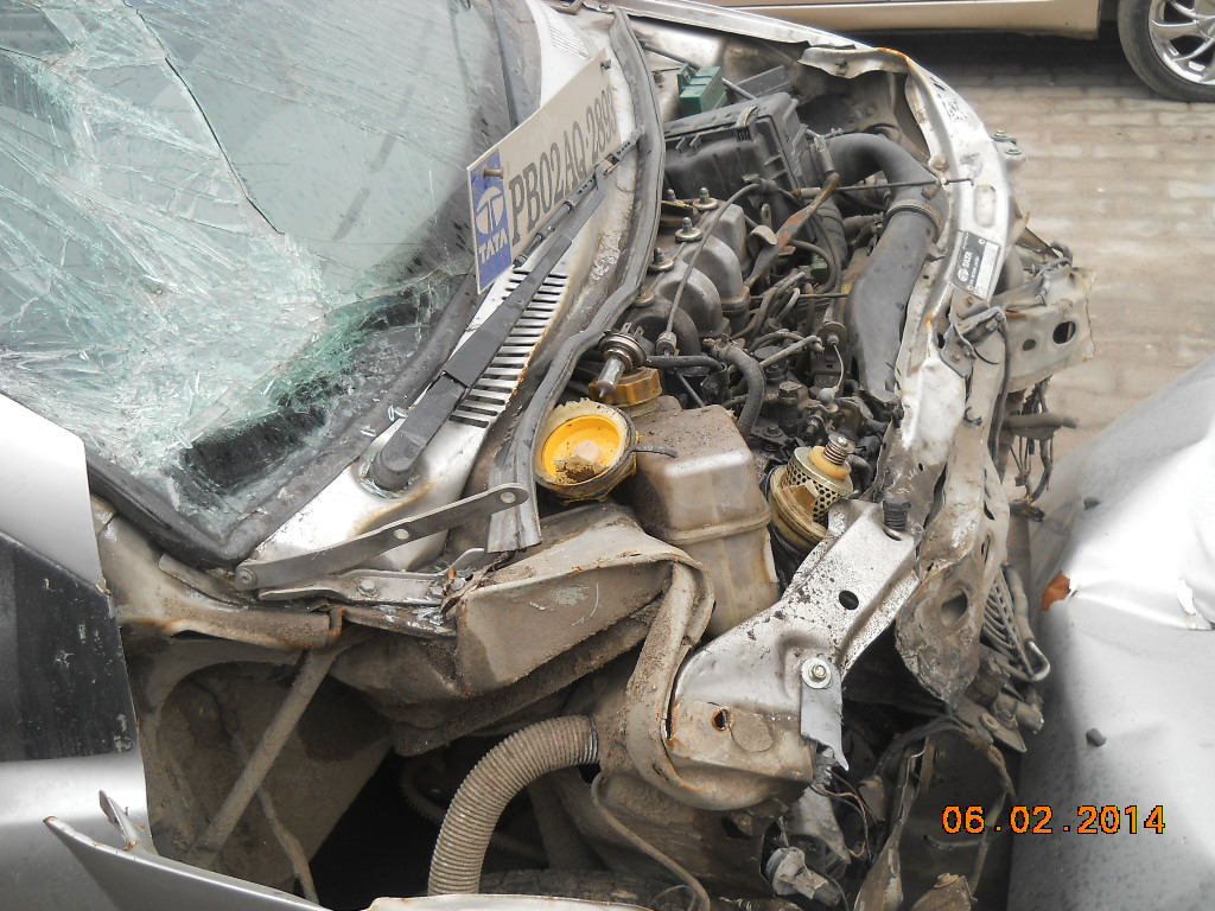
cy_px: 456
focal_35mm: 41
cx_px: 608
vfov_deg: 35.1
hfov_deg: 45.8
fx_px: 1439
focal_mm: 6.72
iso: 80
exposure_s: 1/100
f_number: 3.1
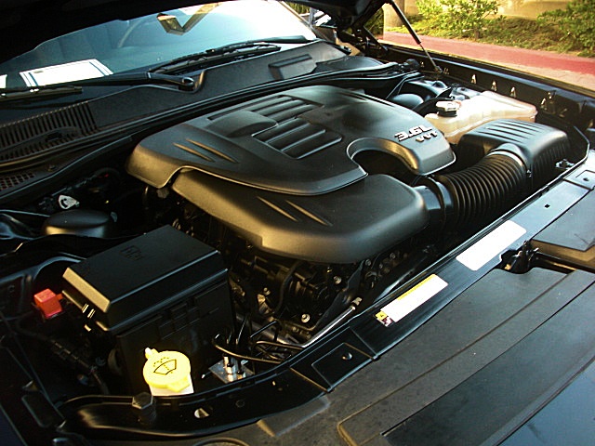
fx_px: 619
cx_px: 298
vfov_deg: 39.7
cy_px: 223
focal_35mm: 36
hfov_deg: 51.4
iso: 200
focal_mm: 6.3
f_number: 2.8
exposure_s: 1/100
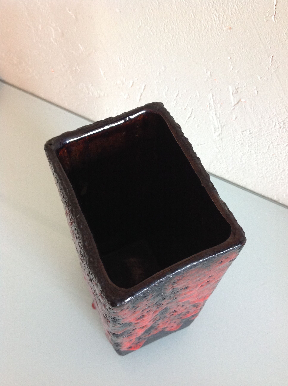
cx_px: 144
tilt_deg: -59.9
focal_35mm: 35
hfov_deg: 40.6
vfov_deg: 52.7
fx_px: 389
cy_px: 193
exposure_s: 1/15
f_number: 2.4
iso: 160
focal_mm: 4.28
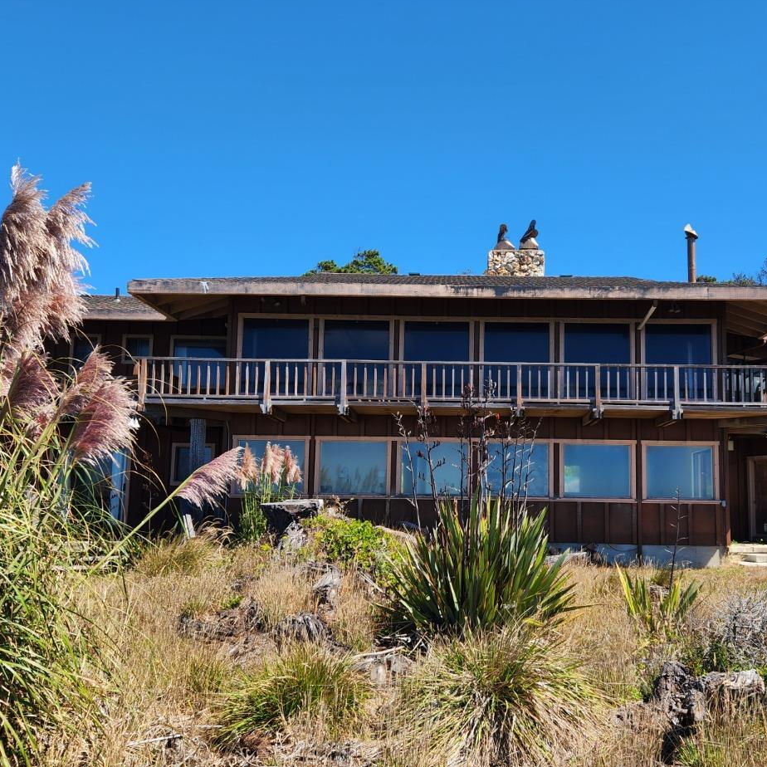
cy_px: 421
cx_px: 449
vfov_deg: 49.7
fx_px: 827
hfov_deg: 49.5
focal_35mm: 33
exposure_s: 1/829
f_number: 1.8
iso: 20
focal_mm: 5.4
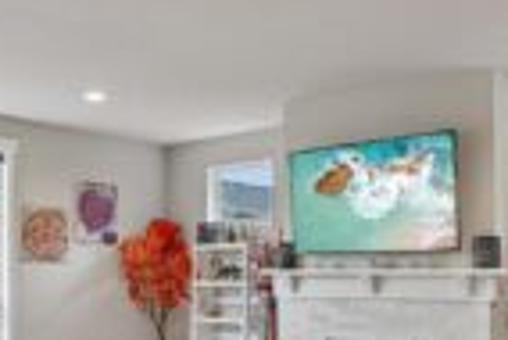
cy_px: 270
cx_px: 290
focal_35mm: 45
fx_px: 636
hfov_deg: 43.5
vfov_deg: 29.3
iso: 400
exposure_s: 1/15
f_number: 8
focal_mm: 16
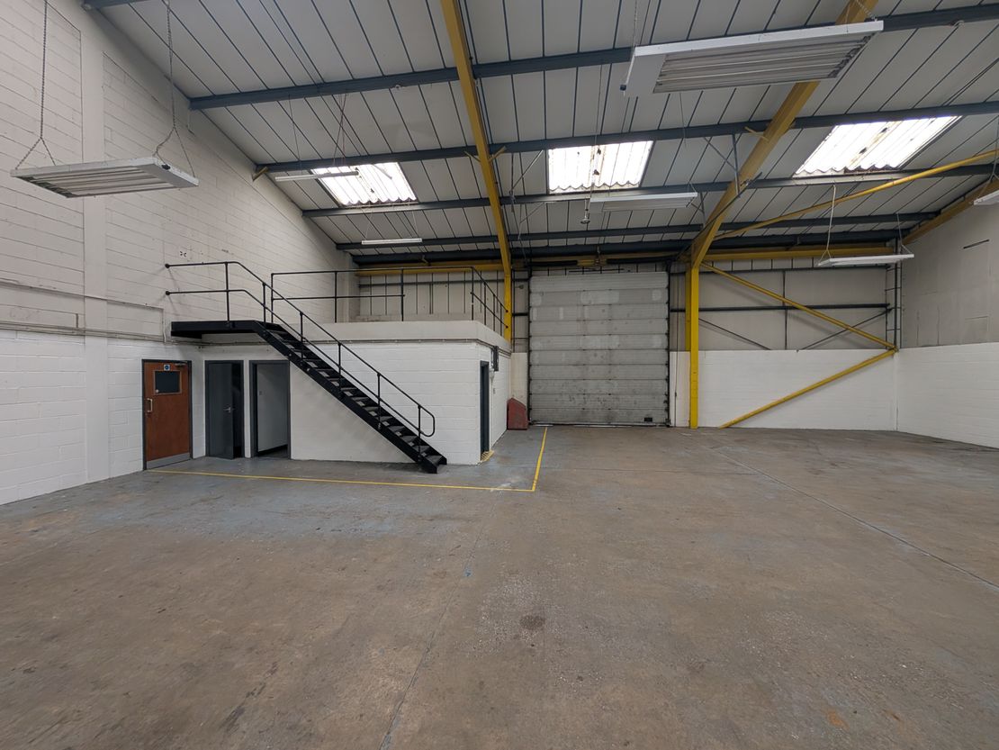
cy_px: 375
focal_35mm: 12
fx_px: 346
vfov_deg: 94.5
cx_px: 500
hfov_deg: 110.5
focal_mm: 2.02
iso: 87
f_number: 1.7
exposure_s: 1/142
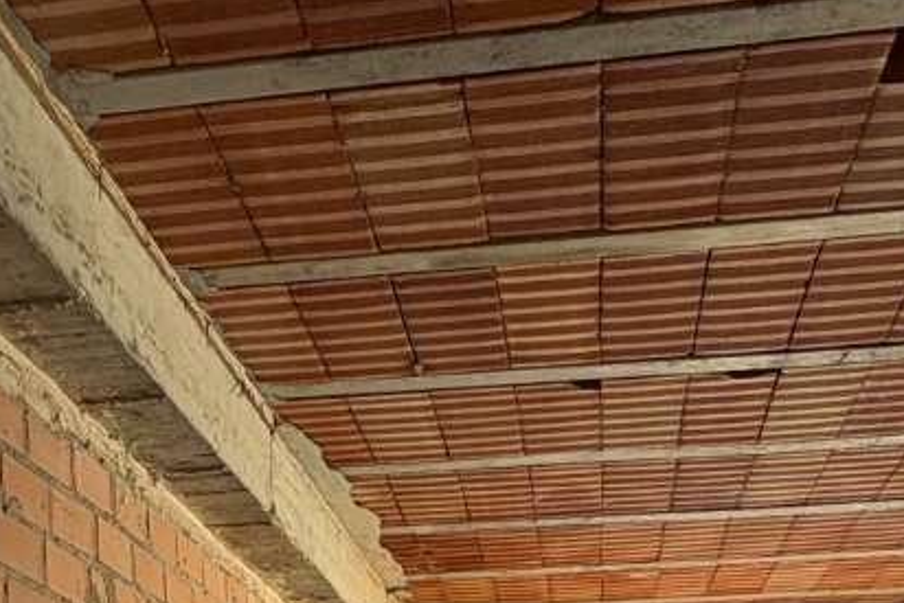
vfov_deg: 21.1
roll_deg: +0.9
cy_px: 935
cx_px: 397
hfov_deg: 37.5
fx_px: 1331
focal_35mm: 53
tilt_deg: +0.2
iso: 125
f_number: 2.2
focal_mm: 2.22
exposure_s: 1/102
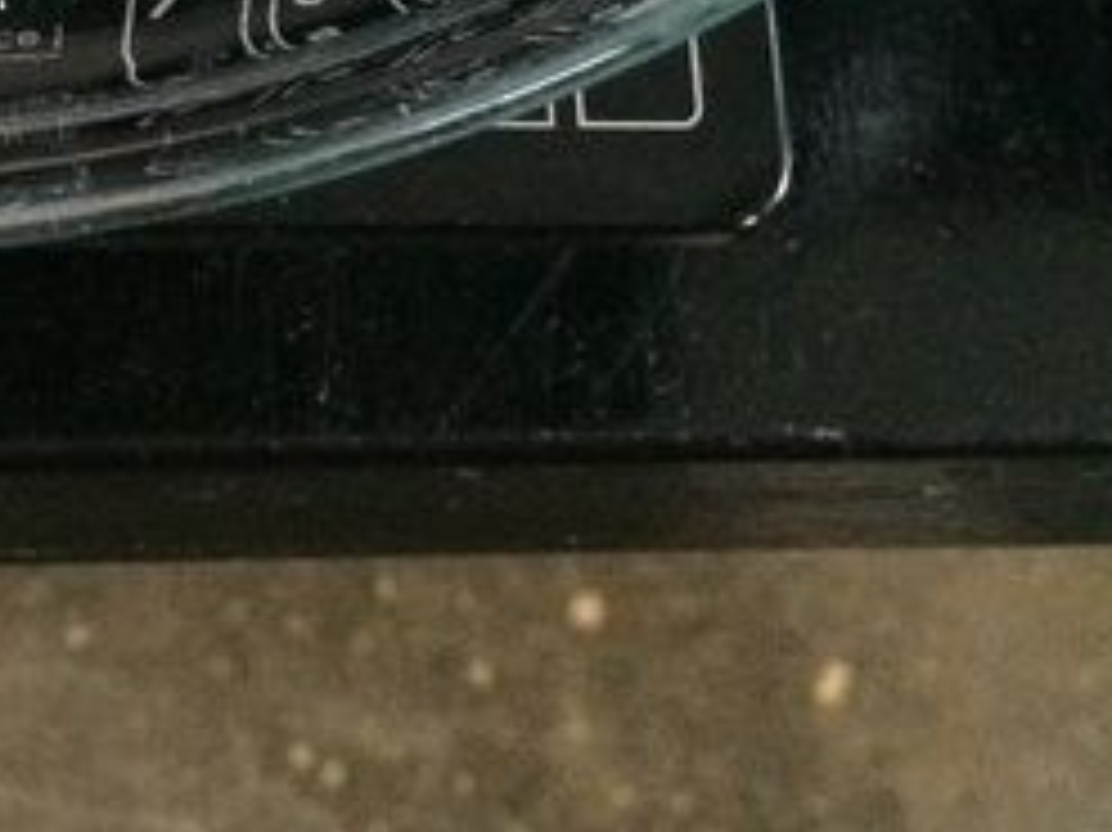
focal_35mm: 88
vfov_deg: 16.2
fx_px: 2826
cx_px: 263
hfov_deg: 22.0
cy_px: -99
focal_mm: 4.12
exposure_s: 1/15
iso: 500
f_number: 2.2
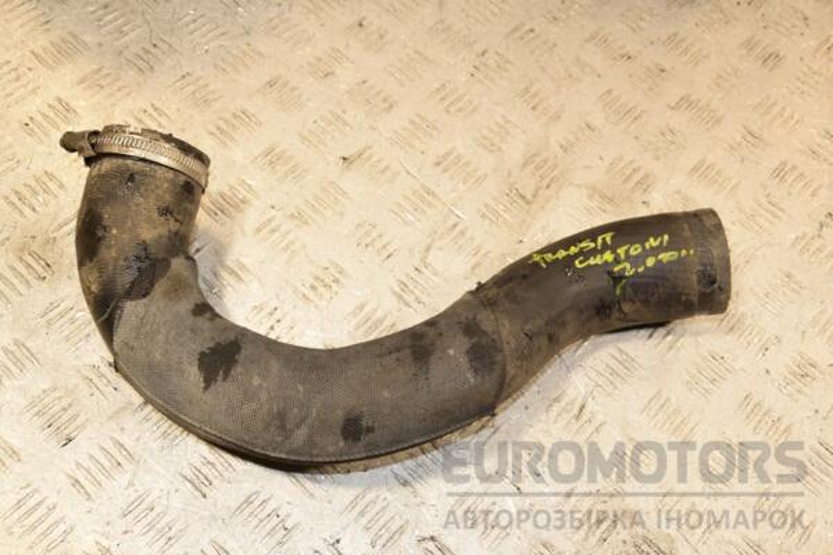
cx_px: 416
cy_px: 278
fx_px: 902
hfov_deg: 49.6
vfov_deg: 34.2
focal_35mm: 39
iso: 800
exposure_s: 1/200
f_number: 7.1
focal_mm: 26
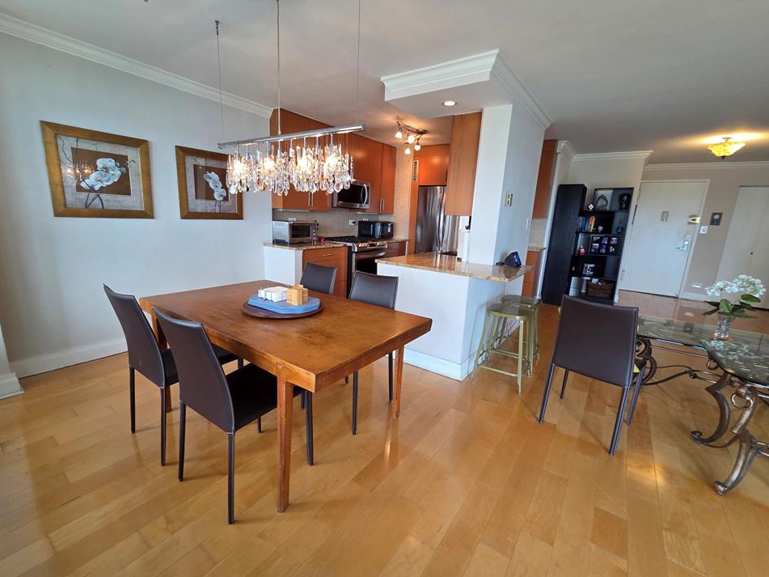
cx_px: 384
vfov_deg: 85.7
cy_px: 288
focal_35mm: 14
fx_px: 311
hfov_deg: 102.1
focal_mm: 2.2
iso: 160
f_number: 2.2
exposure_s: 1/60
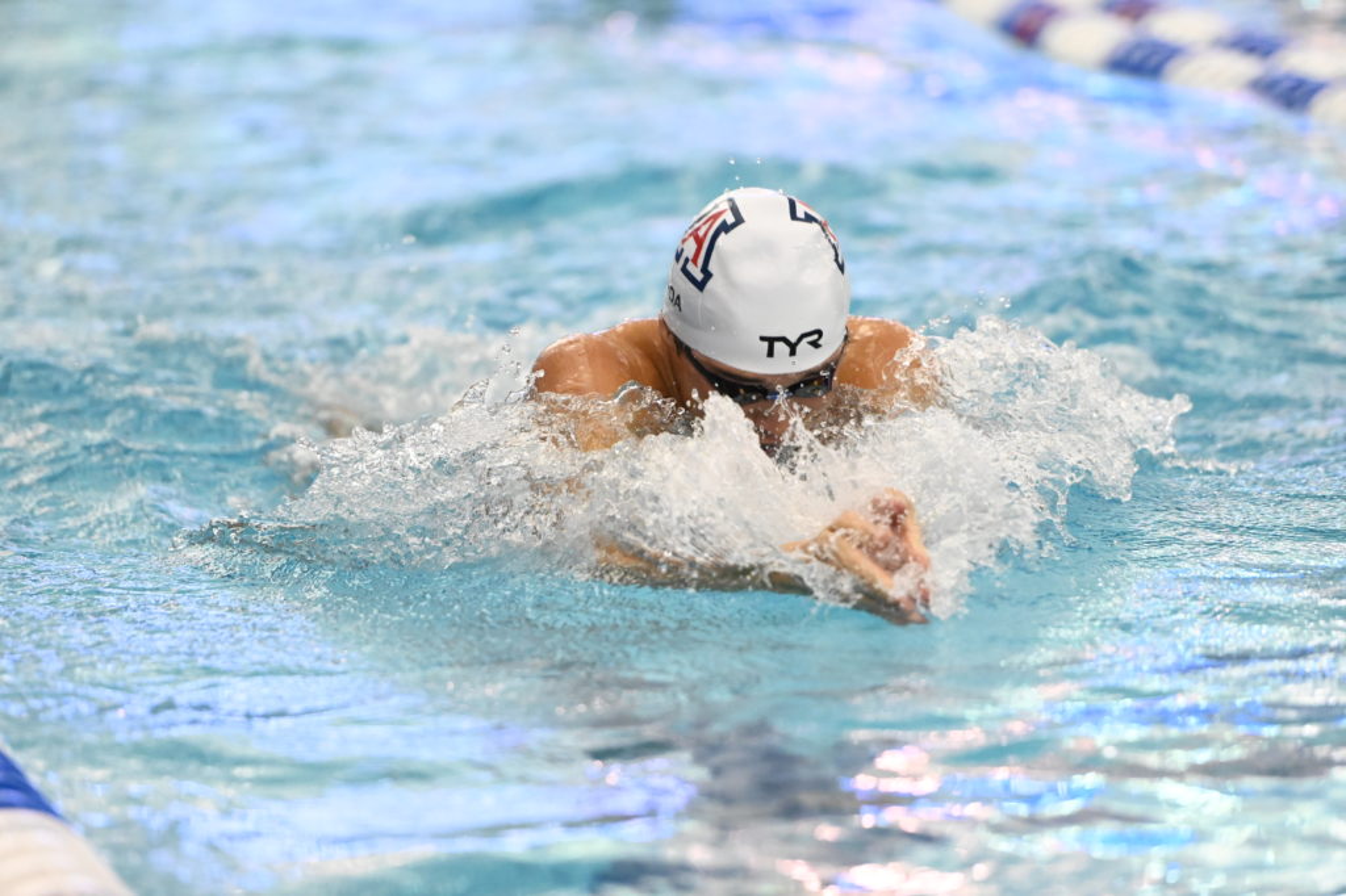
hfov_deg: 10.3
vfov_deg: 6.9
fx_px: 7475
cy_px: 448
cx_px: 673
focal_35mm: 200
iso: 10000
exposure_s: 1/1250
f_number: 2.8
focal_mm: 200
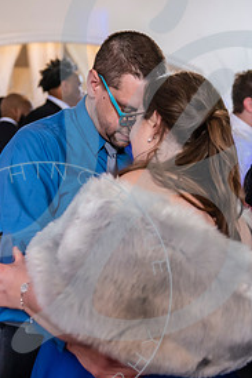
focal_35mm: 69
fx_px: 724
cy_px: 185
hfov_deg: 19.7
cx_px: 106
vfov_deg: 29.2
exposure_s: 1/125
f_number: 2.8
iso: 1600
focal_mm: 42
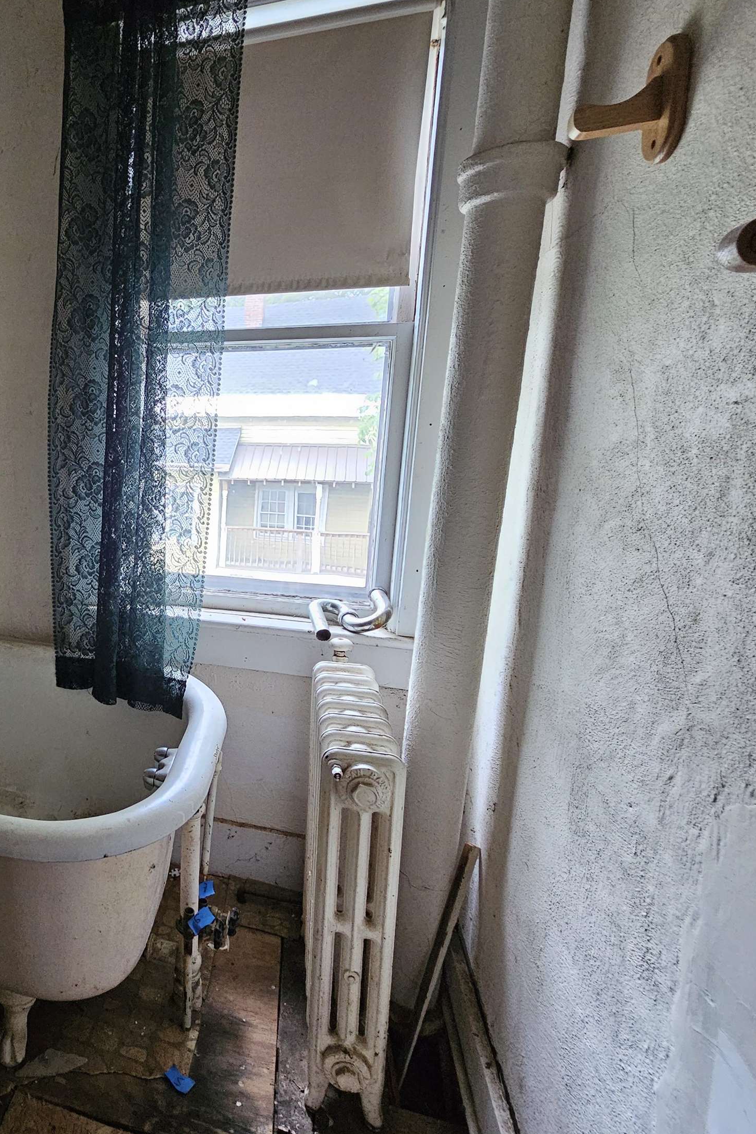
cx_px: 64
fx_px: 599
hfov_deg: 55.2
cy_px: 542
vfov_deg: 86.9
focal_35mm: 19
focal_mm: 2.2
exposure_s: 1/30
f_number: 2.2
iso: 500
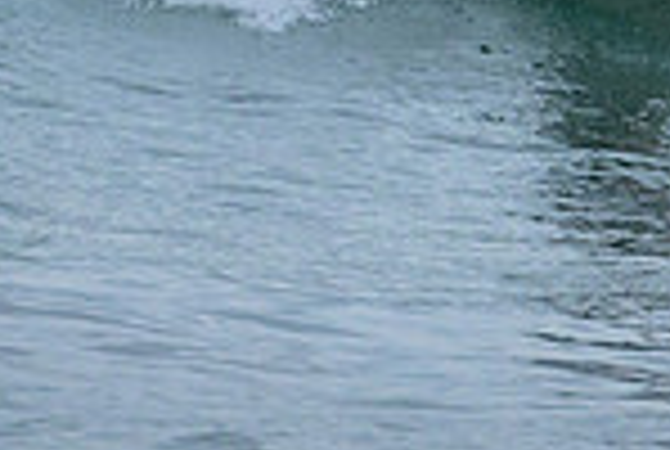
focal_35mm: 2410
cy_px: -182
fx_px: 44942
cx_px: 670
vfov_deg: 0.6
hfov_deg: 0.9
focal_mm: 620
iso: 2500
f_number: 11
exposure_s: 1/1250
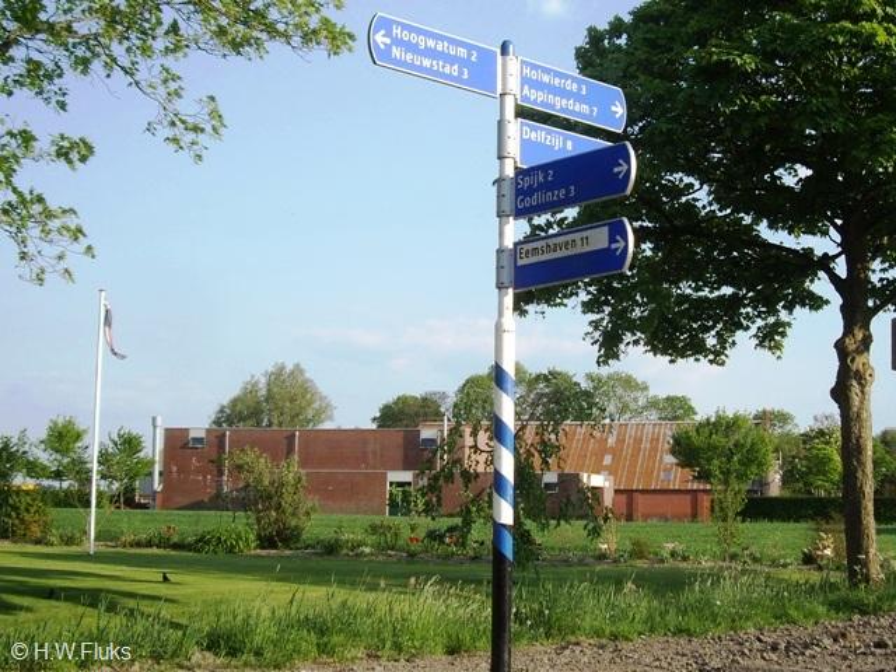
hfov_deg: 49.0
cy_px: 336
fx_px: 984
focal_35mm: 38
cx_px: 448
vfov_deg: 37.7
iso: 64
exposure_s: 1/640
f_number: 2.8
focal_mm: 7.9
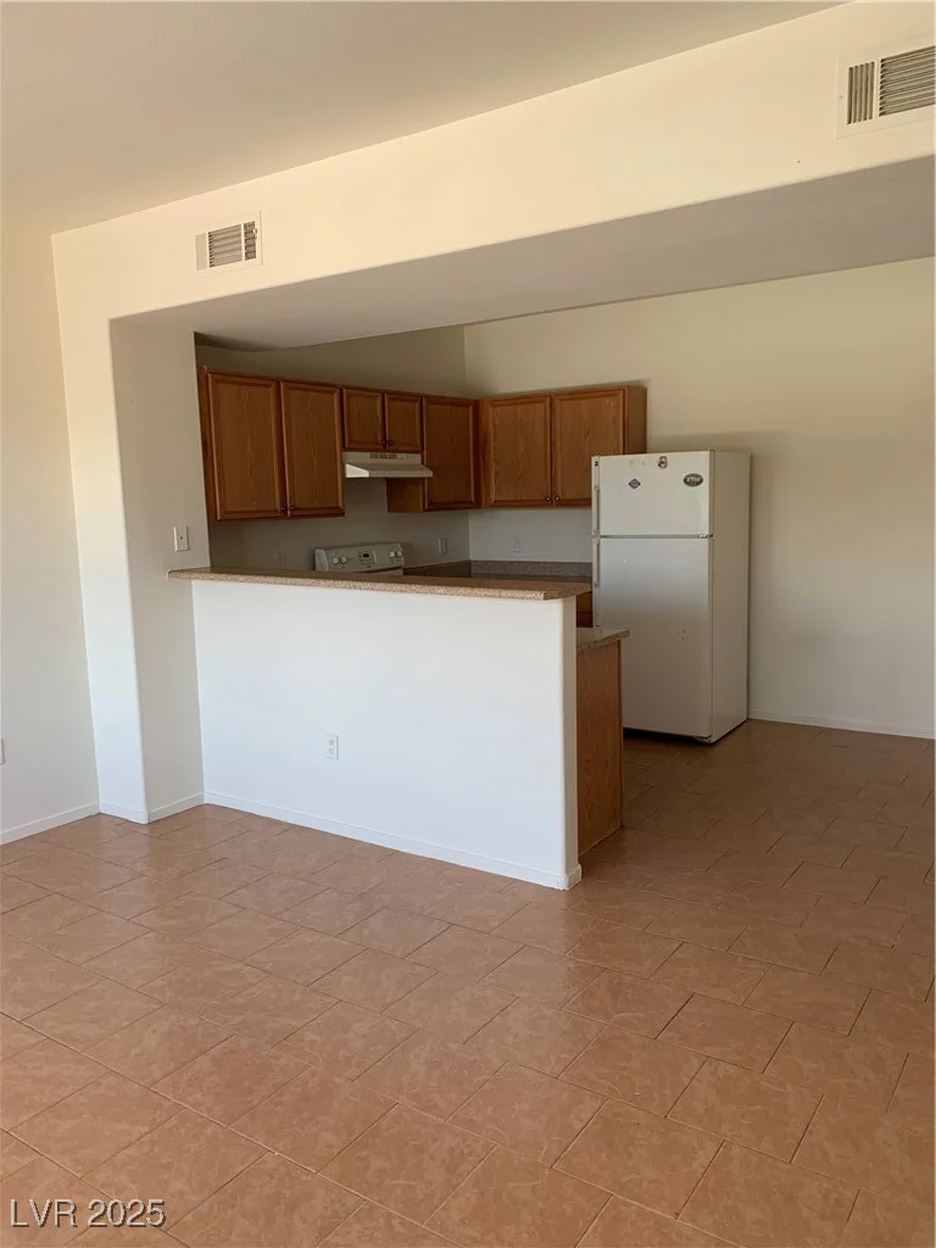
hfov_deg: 53.1
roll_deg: +1.5
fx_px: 937
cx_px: 468
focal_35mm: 26
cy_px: 624
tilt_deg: -5.0
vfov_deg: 67.3
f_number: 1.8
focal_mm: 4.25
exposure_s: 1/121
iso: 64
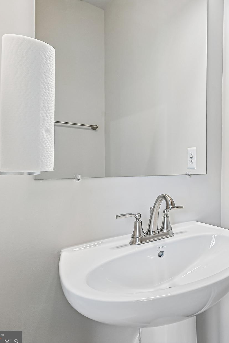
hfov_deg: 44.3
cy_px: 163
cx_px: 243
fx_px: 220
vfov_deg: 76.1
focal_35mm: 23
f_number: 8
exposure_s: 1/15
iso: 140
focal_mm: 14
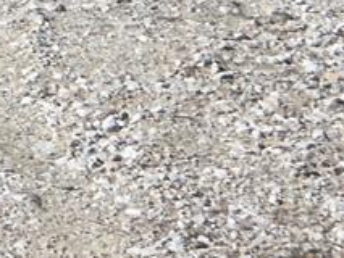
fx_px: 2963
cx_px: -176
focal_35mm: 298
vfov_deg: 5.0
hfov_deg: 6.6
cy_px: -31
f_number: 13.2
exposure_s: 1/160
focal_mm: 10.9
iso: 64
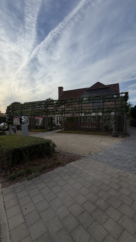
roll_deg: +0.4
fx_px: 103
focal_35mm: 16
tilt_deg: +2.3
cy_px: 125
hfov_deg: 67.1
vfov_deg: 99.3
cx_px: 65
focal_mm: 2.22
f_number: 2.2
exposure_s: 1/770
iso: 25
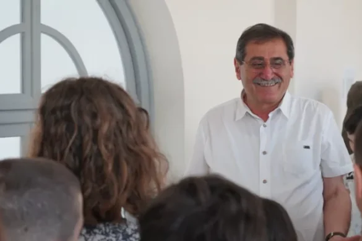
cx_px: 181
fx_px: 704
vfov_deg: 19.5
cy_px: 120
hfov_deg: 28.8
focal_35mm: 70
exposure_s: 1/160
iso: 1600
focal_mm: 70
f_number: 5.6
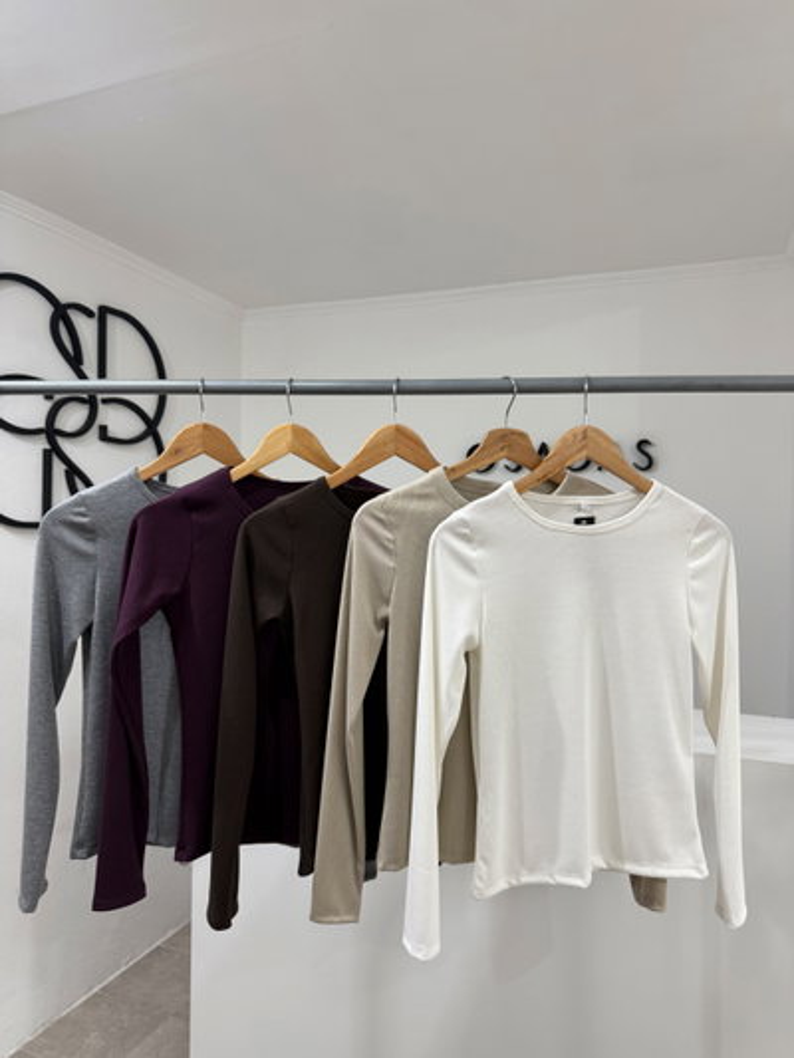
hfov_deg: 56.8
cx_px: 397
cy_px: 529
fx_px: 734
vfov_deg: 71.6
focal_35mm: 24
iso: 160
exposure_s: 1/100
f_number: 1.78
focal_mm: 6.76
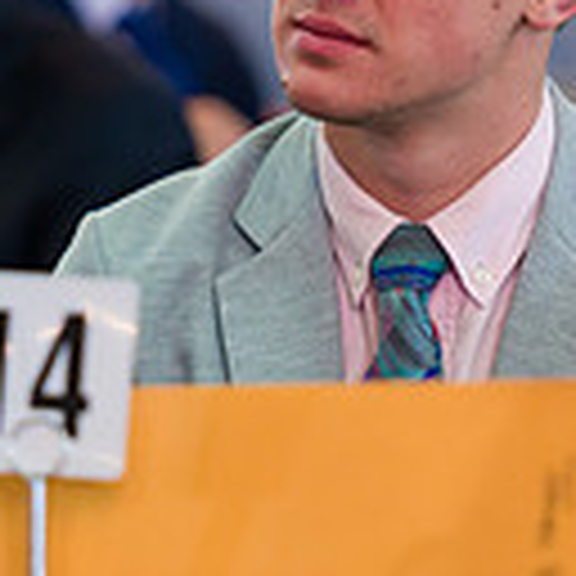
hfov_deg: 2.6
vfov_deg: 2.6
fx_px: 12820
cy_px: 117
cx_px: 385
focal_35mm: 681
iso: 1000
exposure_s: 1/200
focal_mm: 175
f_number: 3.2
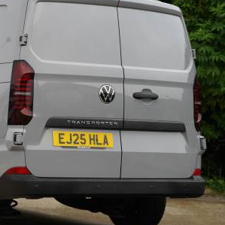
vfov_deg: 14.4
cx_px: -3
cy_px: 95
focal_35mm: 121
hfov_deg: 14.1
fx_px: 892
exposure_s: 1/160
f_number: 4
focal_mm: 66.7
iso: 160
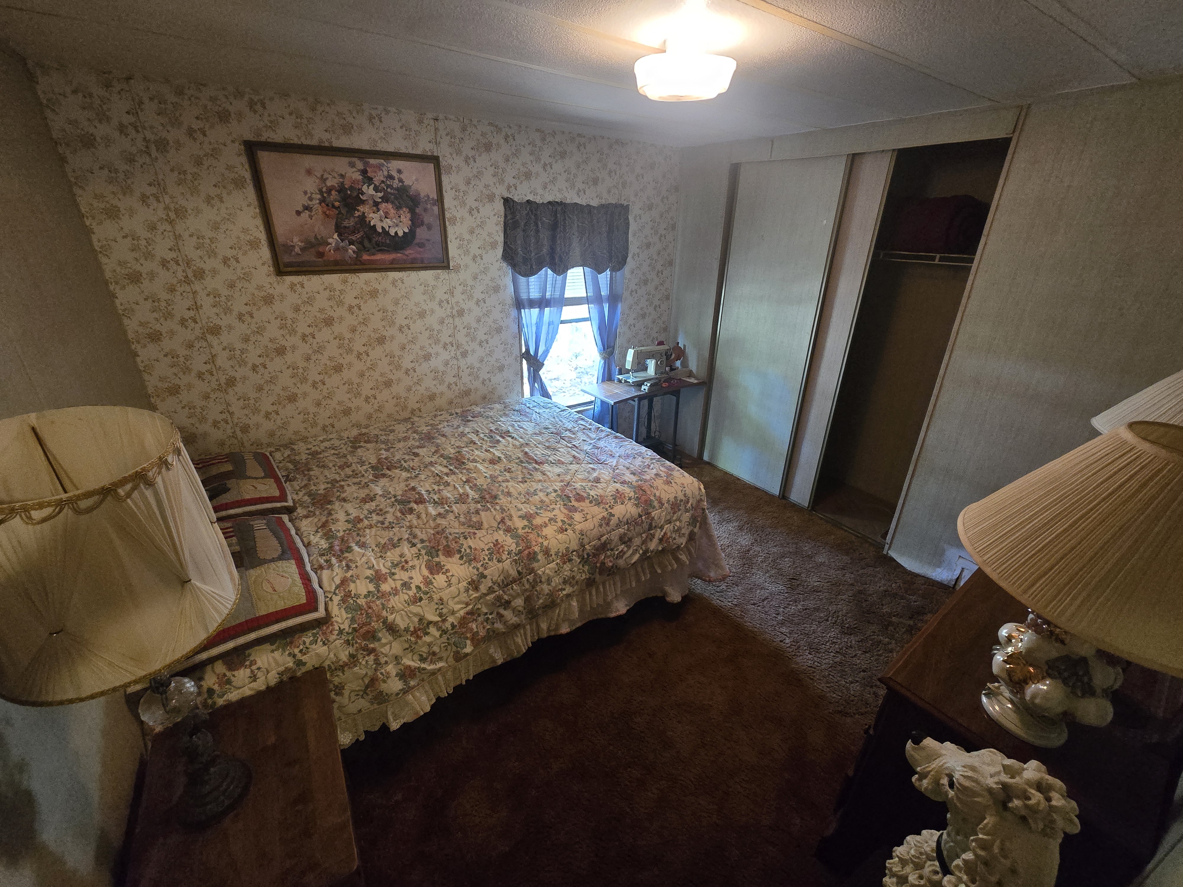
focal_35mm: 13
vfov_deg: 89.9
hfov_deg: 106.2
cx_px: 592
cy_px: 444
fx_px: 444
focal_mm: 2.2
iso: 1000
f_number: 2.2
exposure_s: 1/60
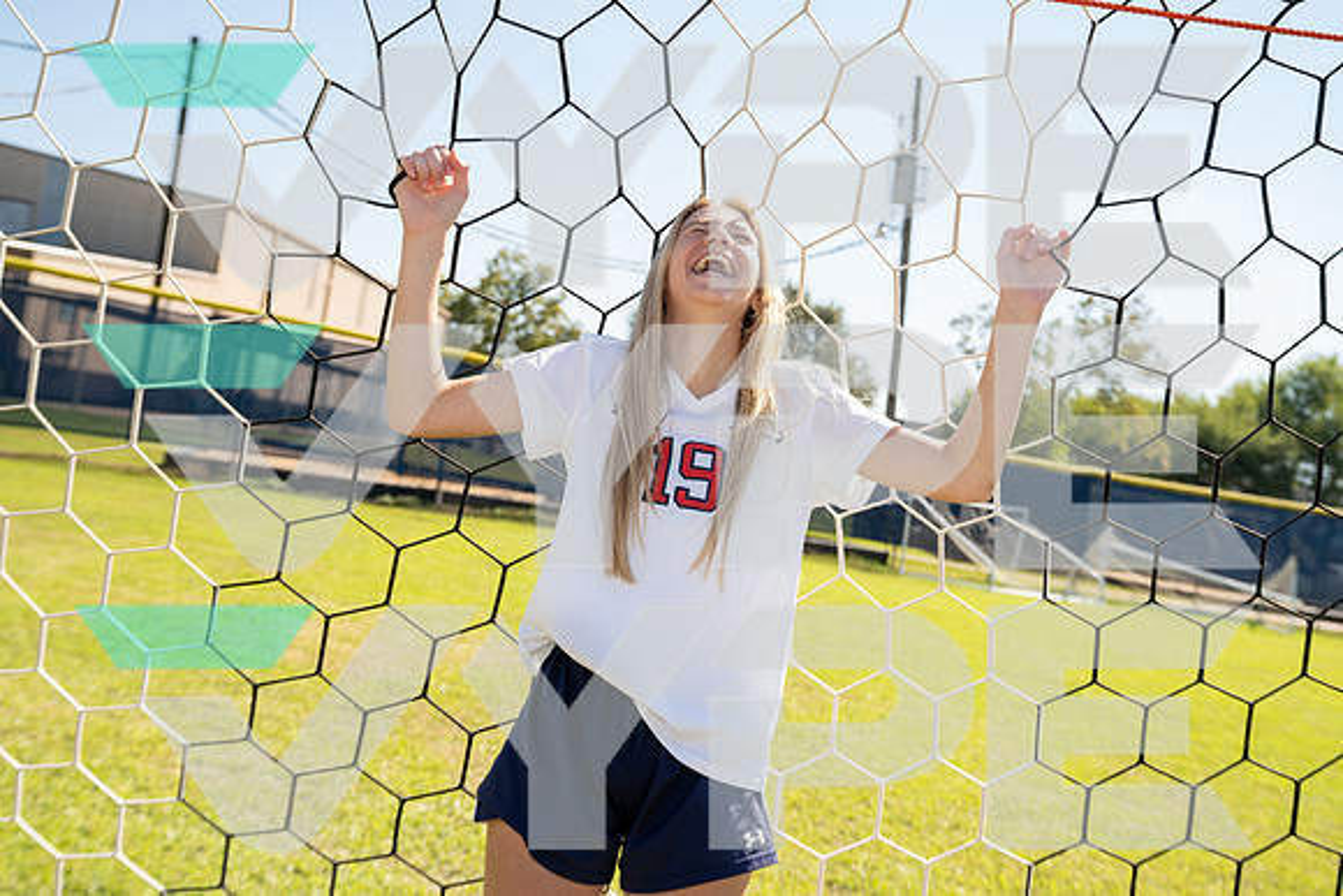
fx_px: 1493
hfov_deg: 48.4
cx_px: 672
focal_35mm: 40
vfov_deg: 33.4
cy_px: 448
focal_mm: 40
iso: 100
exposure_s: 1/250
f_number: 4.5
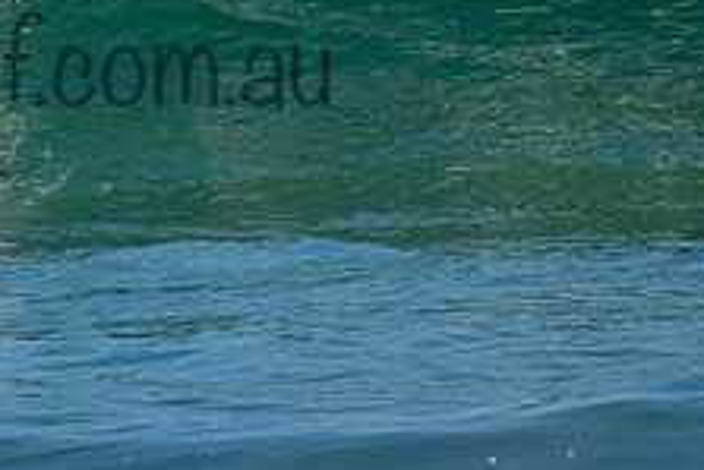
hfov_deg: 0.9
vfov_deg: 0.6
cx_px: -137
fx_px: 46884
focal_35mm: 2396
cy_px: -56
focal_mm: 800
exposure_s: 1/2000
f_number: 11
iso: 1000
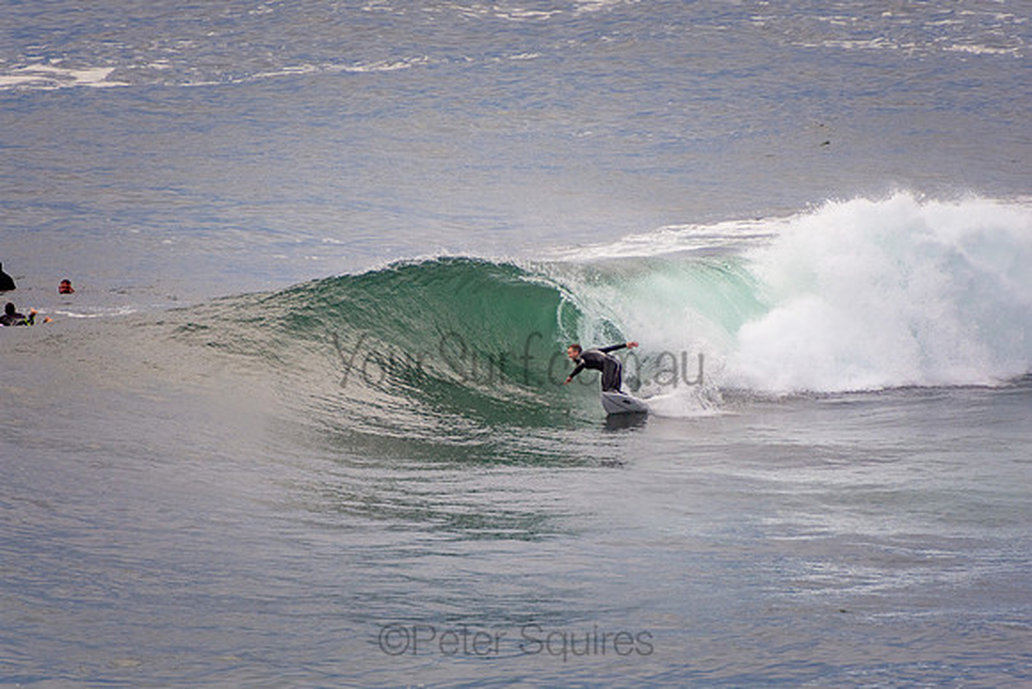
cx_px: 516
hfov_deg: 3.4
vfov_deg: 2.3
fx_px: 17203
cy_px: 344
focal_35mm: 600
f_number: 5.6
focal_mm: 400
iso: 500
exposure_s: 1/800
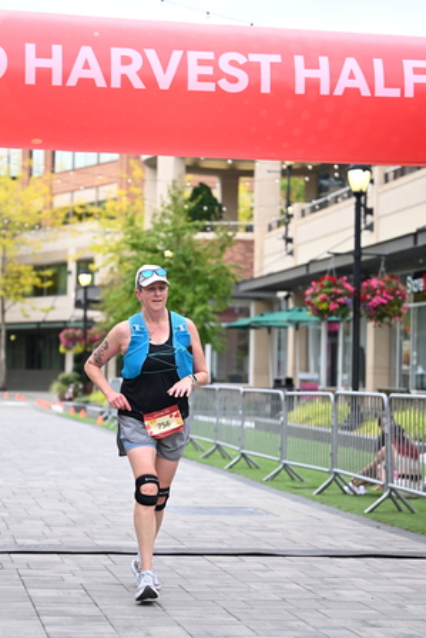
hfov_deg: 15.9
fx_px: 1525
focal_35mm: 86
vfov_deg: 23.6
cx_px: 182
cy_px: 352
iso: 640
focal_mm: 70
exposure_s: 1/1250
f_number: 2.8
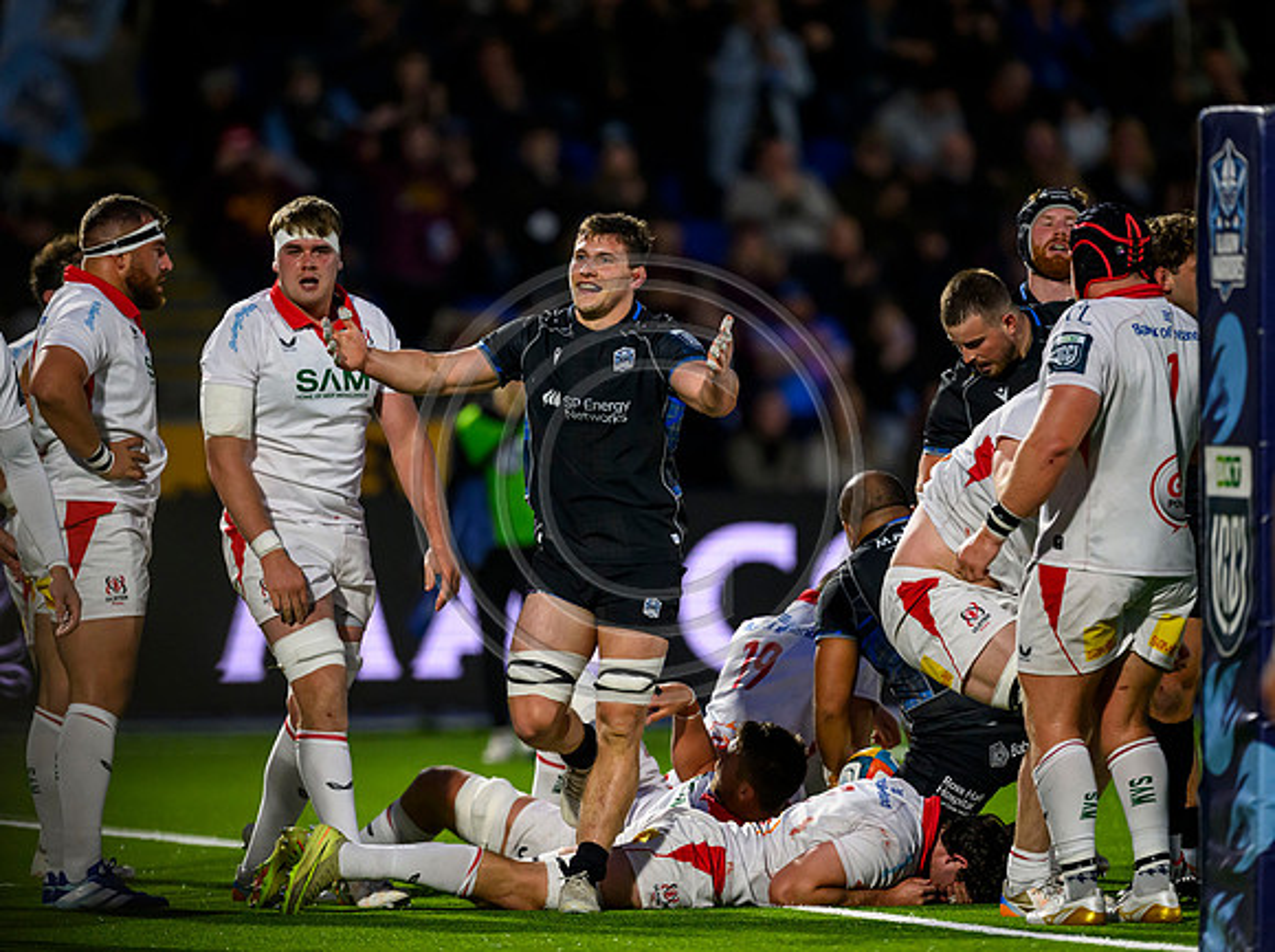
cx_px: 619
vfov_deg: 3.1
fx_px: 17477
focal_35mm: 475
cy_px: 428
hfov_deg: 4.2
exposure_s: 1/1600
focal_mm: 400
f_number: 3.2
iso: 4000
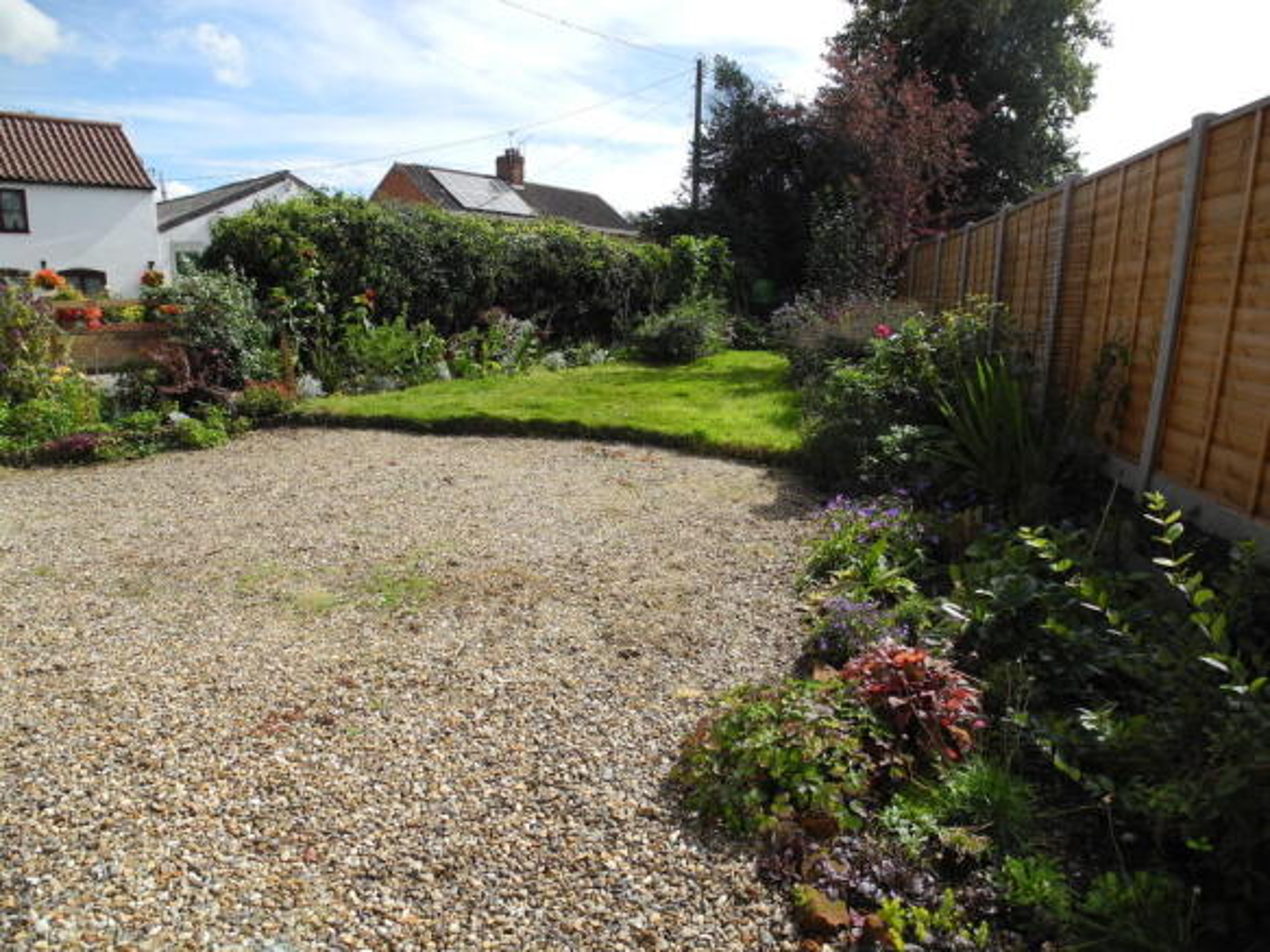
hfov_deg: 63.5
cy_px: 476
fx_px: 1027
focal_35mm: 28
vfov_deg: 49.7
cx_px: 635
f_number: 3.2
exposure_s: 1/1054
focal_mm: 6
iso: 100
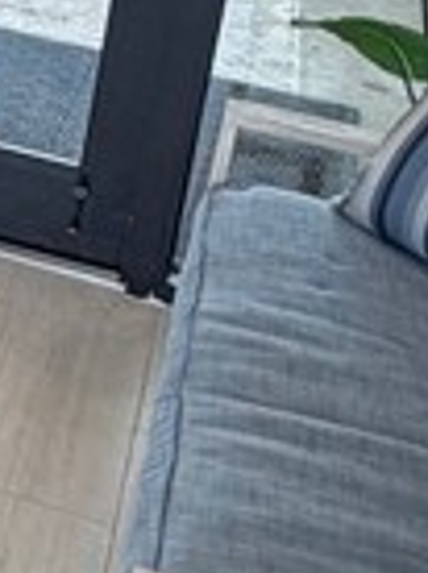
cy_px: -116
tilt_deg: -16.5
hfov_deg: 11.7
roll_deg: -3.1
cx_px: -590
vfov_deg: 18.0
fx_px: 1720
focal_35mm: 104
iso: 100
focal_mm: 2.22
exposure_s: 1/120
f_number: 2.2
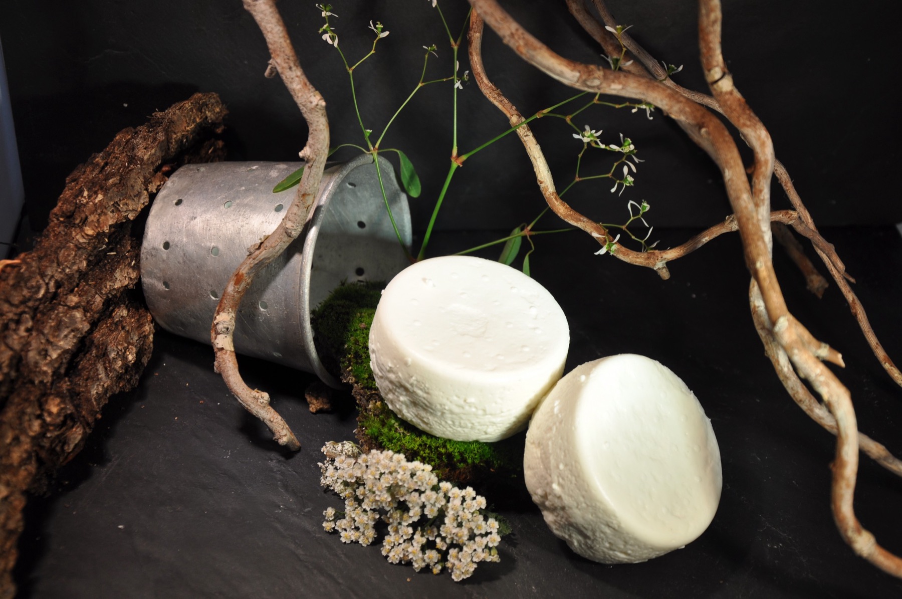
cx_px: 451
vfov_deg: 21.5
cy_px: 300
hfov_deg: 31.9
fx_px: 1576
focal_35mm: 63
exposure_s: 1/40
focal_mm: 42
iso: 200
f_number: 6.3
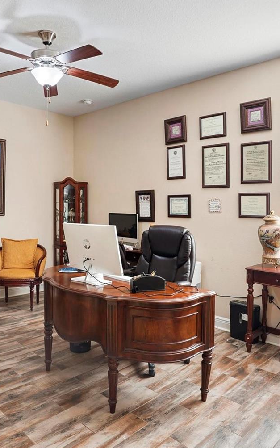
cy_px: 214
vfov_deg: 70.4
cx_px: 115
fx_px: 317
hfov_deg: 47.4
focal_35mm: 26
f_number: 8
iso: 500
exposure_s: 1/3
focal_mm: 16
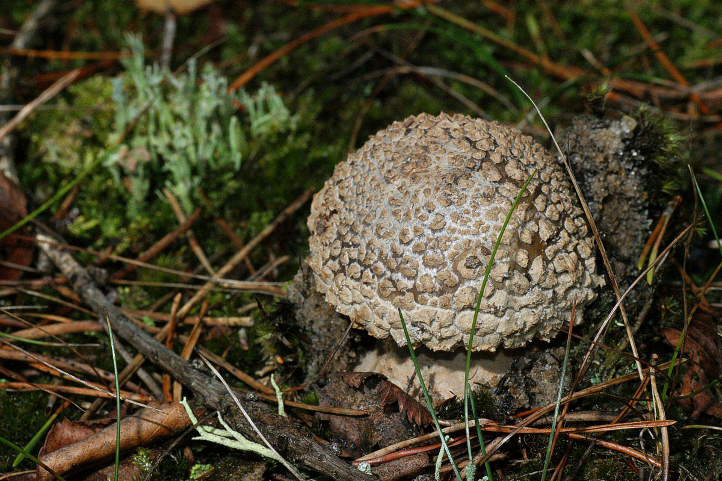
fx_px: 2706
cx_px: 361
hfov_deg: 15.2
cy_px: 240
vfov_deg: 10.2
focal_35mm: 135
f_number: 16
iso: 400
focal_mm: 90
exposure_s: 1/125
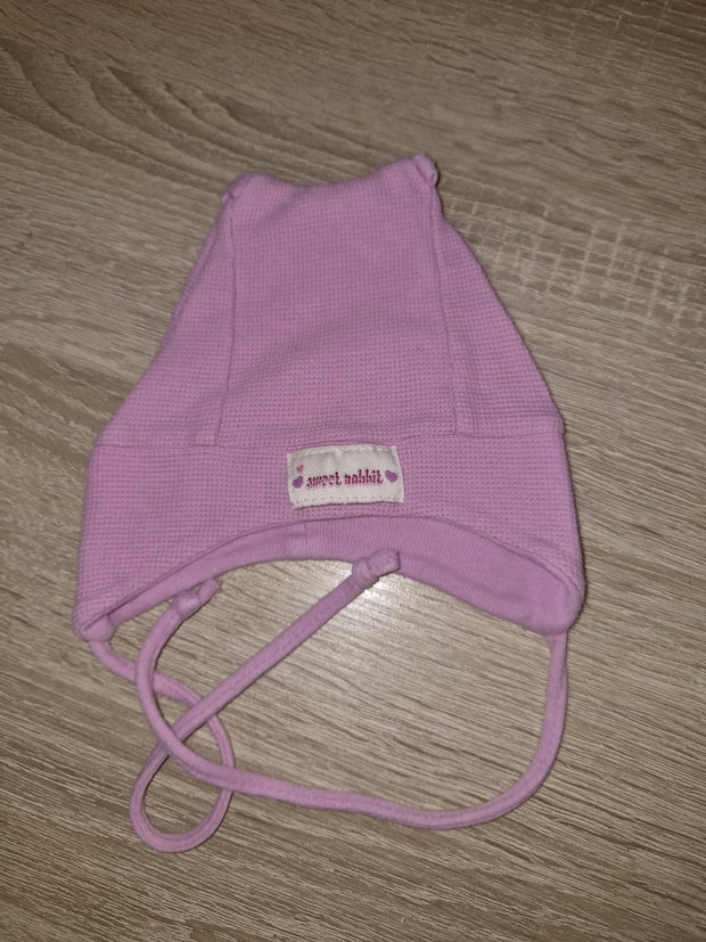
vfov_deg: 73.9
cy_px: 471
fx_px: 626
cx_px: 353
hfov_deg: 58.9
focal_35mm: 23
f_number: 1.8
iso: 80
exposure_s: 1/50
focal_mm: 5.4
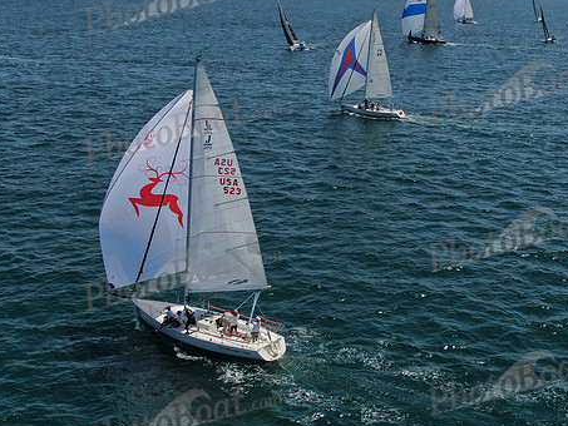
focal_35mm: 55
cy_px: 182
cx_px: 356
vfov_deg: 26.5
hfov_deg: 34.7
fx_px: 903
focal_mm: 7.39
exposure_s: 1/1600
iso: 100
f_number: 3.6
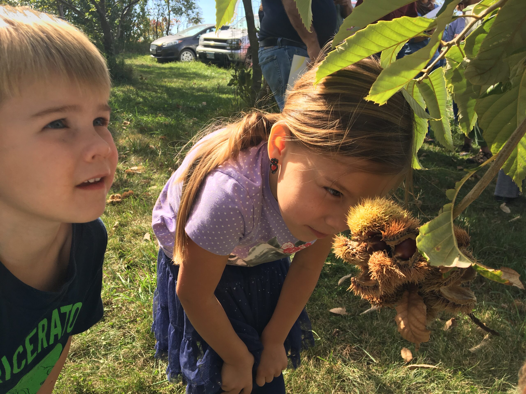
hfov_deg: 61.7
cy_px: 197
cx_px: 263
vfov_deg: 48.2
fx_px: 441
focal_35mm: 29
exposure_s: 1/509
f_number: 2.2
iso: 25
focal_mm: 4.15
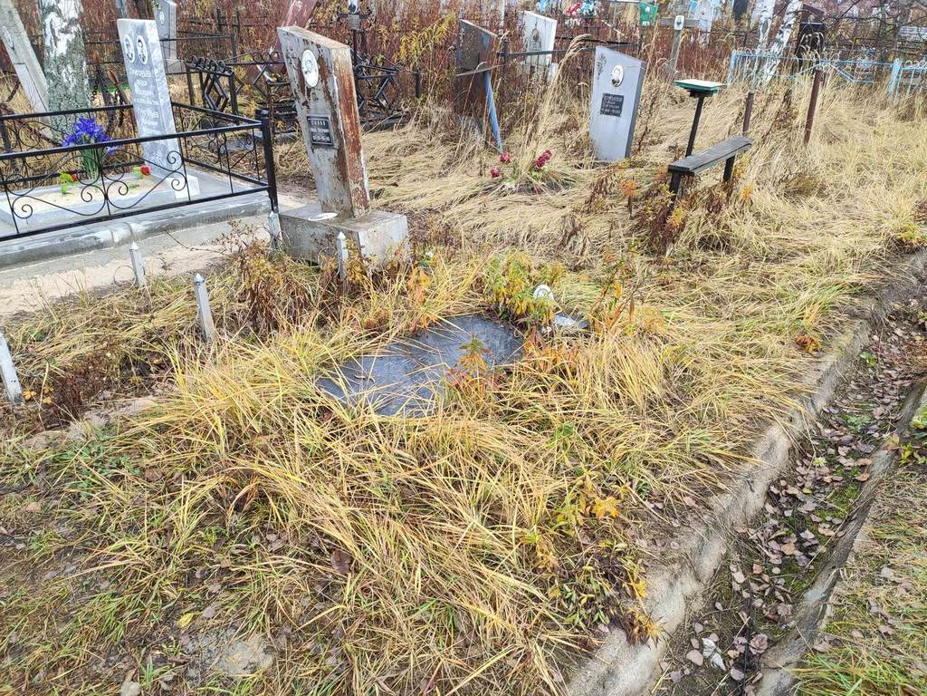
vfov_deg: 53.1
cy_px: 348
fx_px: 696
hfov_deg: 67.3
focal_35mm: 26
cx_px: 464
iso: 112
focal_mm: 4.77
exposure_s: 1/124
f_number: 1.75
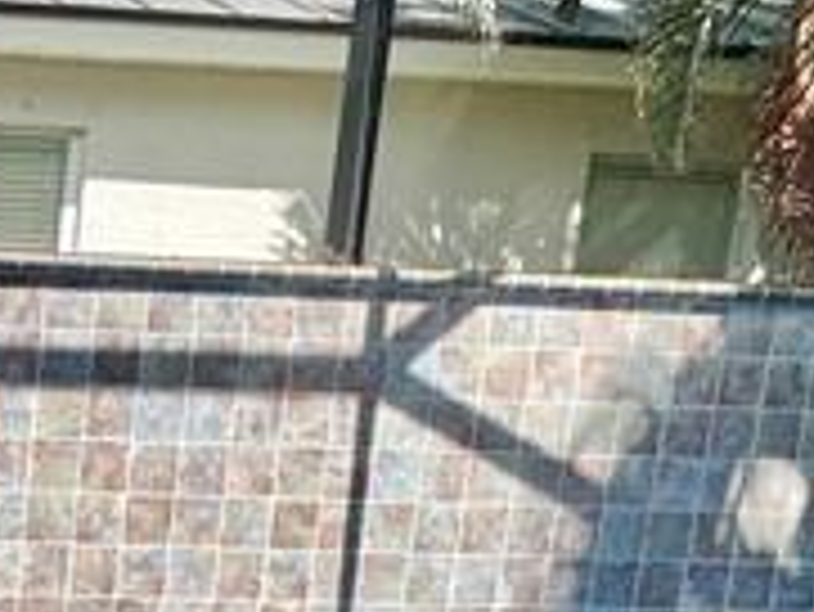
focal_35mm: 79
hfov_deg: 20.2
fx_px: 1859
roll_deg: -2.1
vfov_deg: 17.3
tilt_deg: -14.3
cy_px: 837
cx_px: -499
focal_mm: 2.22
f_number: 2.2
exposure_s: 1/1370
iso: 50
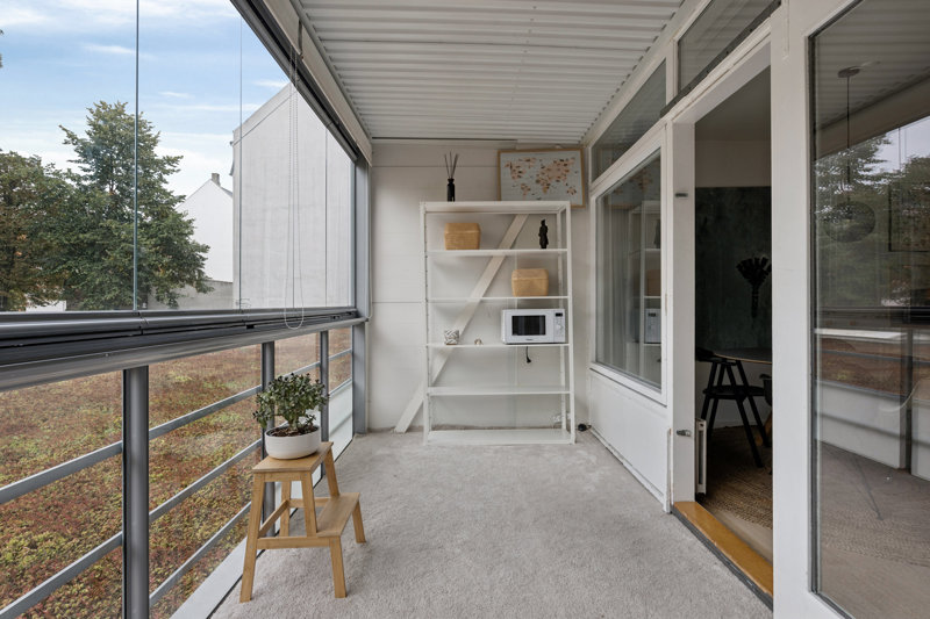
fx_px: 465
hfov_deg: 90.0
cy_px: 310
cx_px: 465
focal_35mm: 18
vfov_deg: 67.4
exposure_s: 1/80
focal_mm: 18
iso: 160
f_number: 9
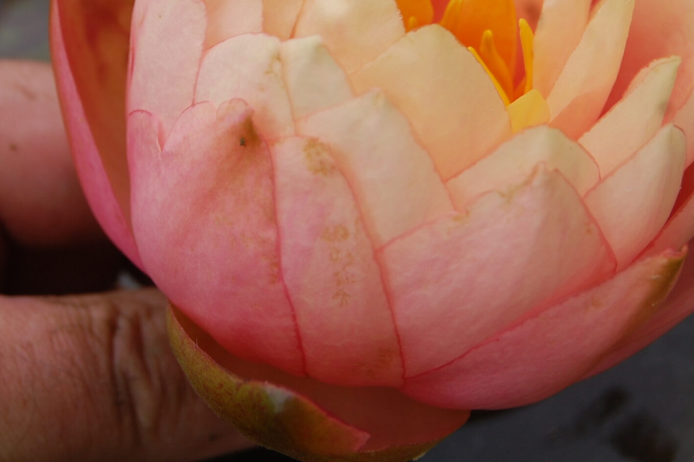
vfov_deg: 13.2
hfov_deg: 19.8
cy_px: 83
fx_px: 1984
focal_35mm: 103
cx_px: 270
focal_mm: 38
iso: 200
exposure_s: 1/250
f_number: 8
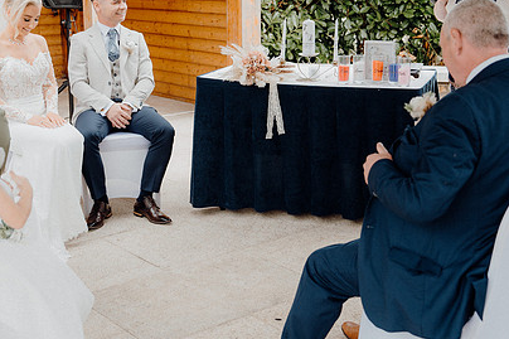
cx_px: 243
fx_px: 791
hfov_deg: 35.6
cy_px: 109
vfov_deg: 24.0
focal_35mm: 56
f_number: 3.5
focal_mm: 39
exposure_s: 1/200
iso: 125
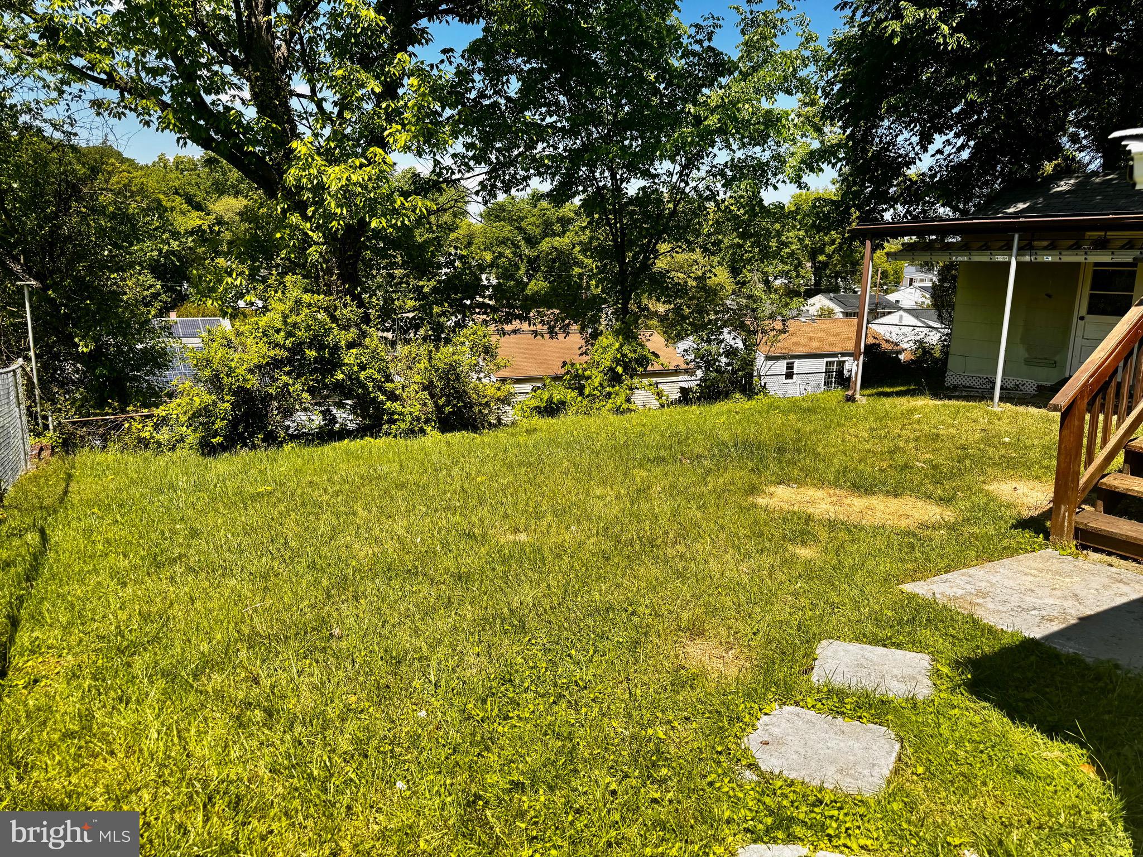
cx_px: 572
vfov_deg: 56.8
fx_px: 792
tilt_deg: -11.6
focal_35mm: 24
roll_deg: -1.7
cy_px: 428
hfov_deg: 71.6
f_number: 1.78
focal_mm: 6.76
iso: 80
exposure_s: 1/2331
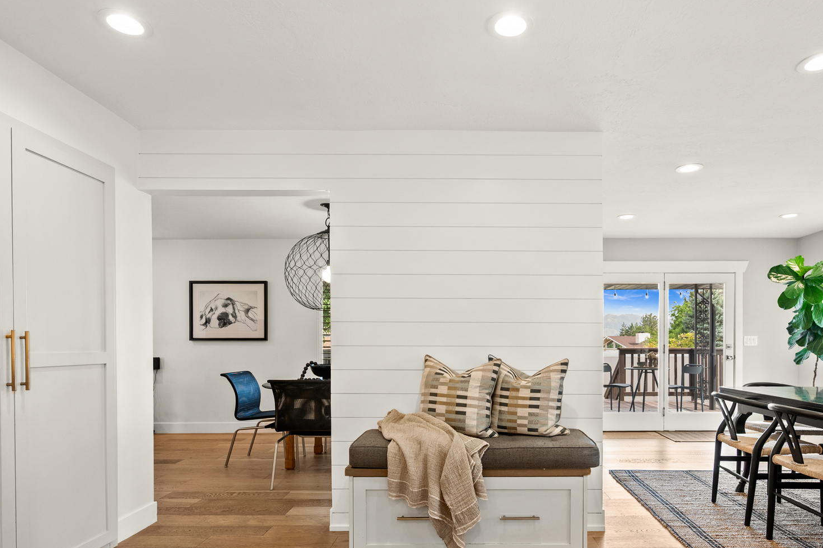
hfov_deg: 79.0
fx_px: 496
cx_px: 462
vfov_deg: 57.1
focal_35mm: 22
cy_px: 345
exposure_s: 1/20
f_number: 7.1
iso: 500
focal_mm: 15.5
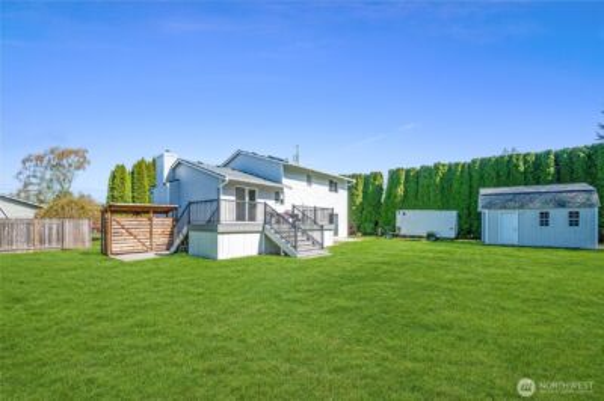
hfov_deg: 104.3
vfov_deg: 81.1
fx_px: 235
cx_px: 302
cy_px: 200
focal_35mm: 14
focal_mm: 14
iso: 1600
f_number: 16
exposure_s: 1/1000
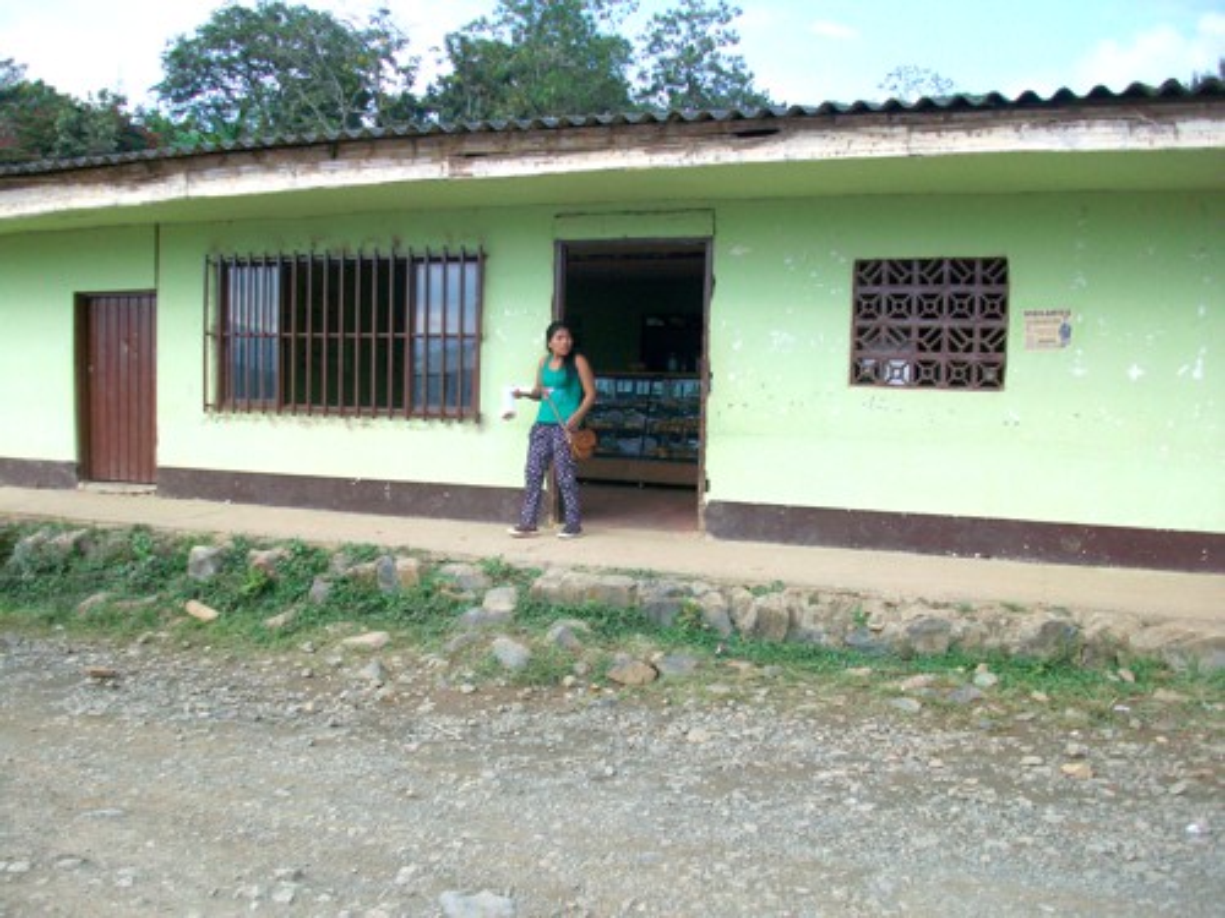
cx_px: 612
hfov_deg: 56.8
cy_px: 459
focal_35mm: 32
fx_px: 1132
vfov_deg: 44.2
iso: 64
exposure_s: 1/400
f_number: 2.8
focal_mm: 5.7
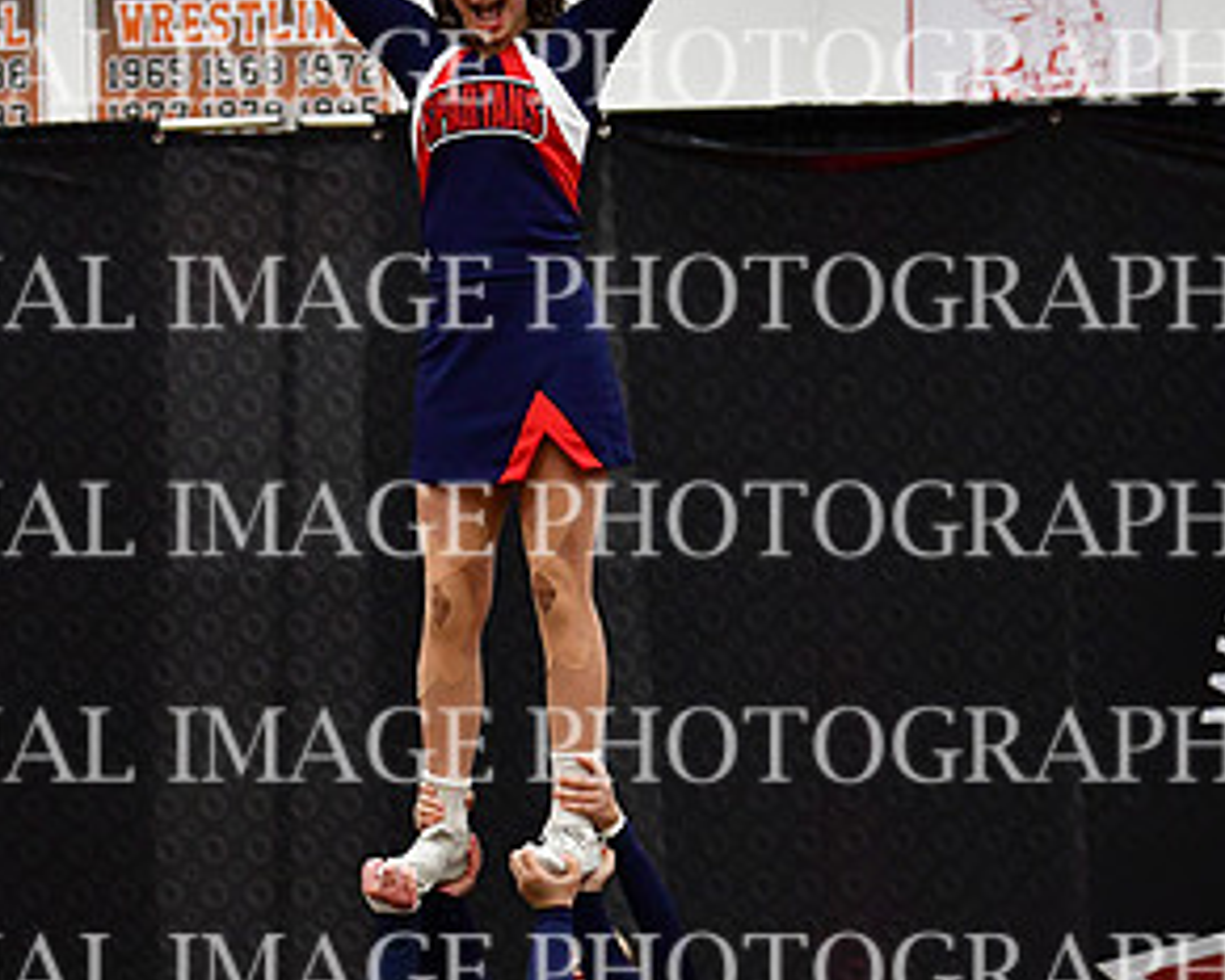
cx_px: 499
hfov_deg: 7.3
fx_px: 9647
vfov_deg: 5.8
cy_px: 858
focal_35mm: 266
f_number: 4
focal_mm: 95
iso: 4000
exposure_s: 1/500
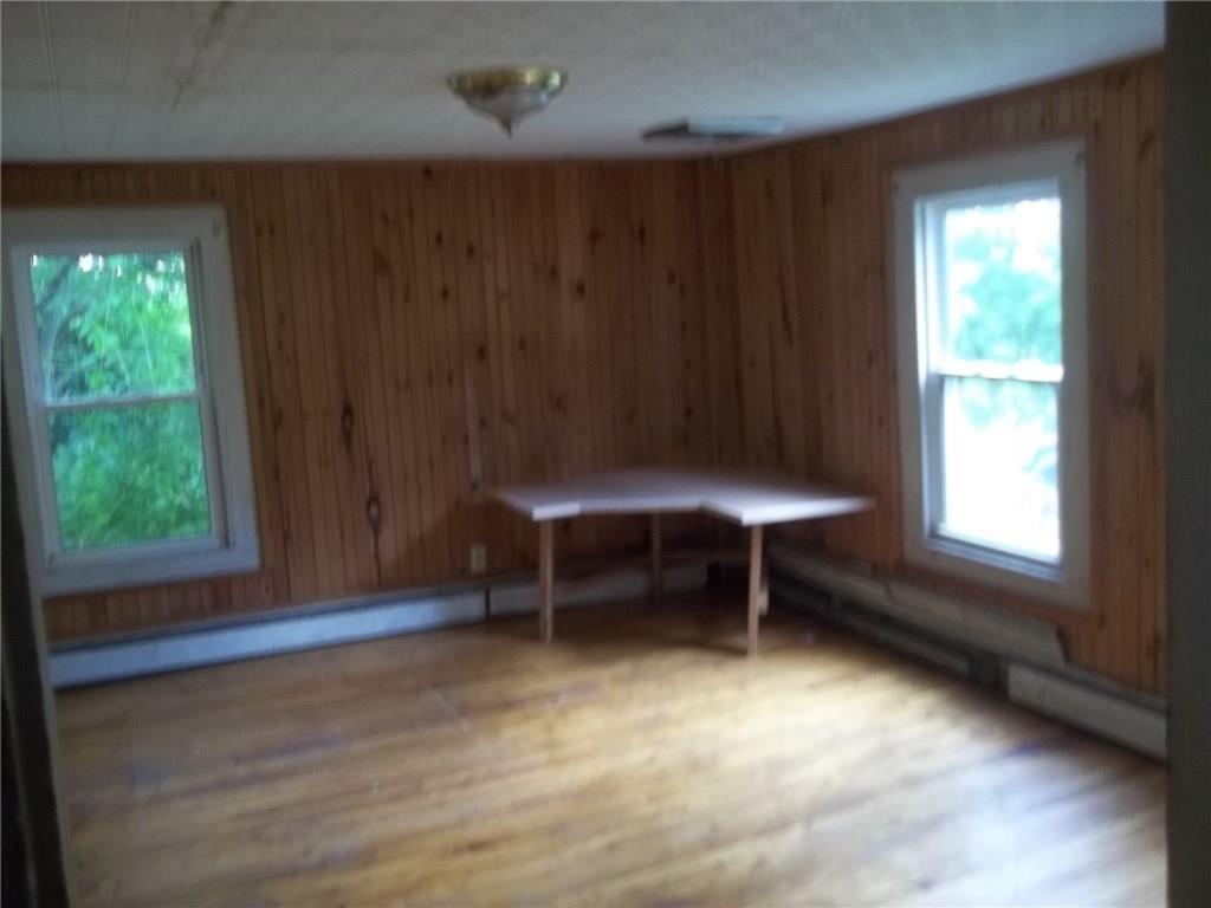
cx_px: 606
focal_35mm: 32
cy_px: 454
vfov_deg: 44.2
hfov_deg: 56.8
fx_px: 1119
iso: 142
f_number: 2.9
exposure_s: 1/30
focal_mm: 5.7
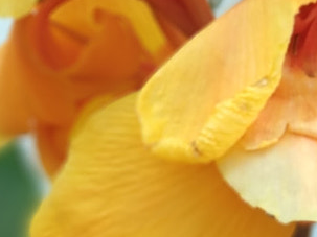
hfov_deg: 7.2
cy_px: 165
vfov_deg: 5.4
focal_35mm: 275
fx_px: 2517
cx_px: 142
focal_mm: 5.99
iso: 100
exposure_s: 1/123
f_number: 2.6
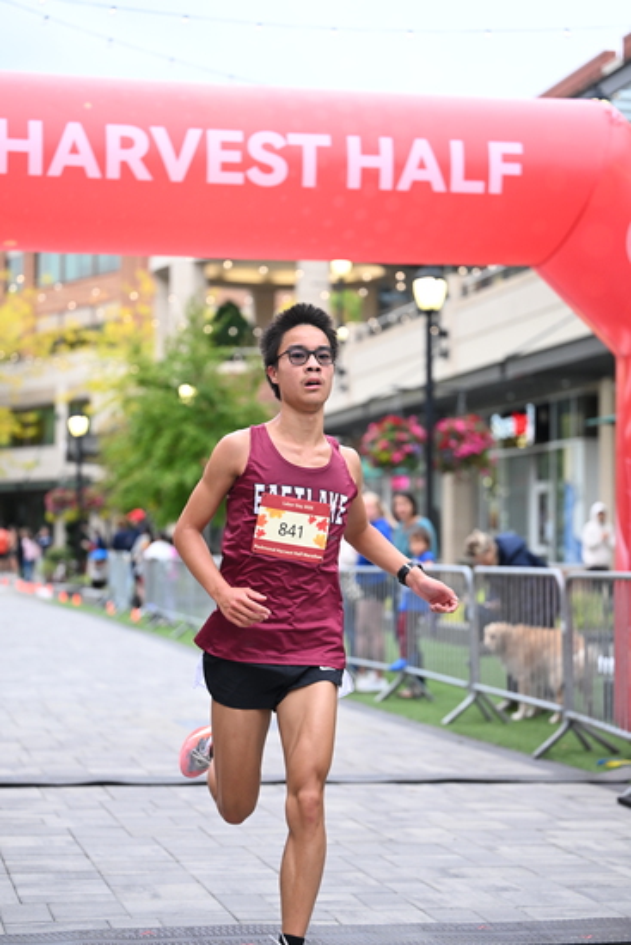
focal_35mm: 76
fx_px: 1997
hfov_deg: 18.0
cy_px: 472
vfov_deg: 26.6
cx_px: 316
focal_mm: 76
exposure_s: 1/800
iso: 1600
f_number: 2.8
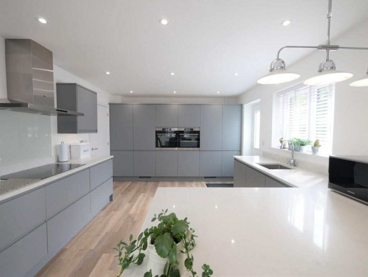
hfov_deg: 102.0
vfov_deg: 85.7
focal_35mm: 14
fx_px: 149
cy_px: 138
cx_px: 184
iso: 200
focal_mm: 7
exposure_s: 1/100
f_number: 4
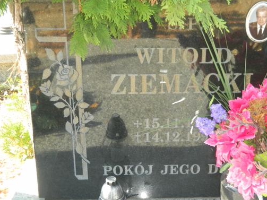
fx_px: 540
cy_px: 92
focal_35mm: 70
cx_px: 162
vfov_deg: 21.0
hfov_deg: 27.7
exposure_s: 1/73.1
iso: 167
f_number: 4.2
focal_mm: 9.9
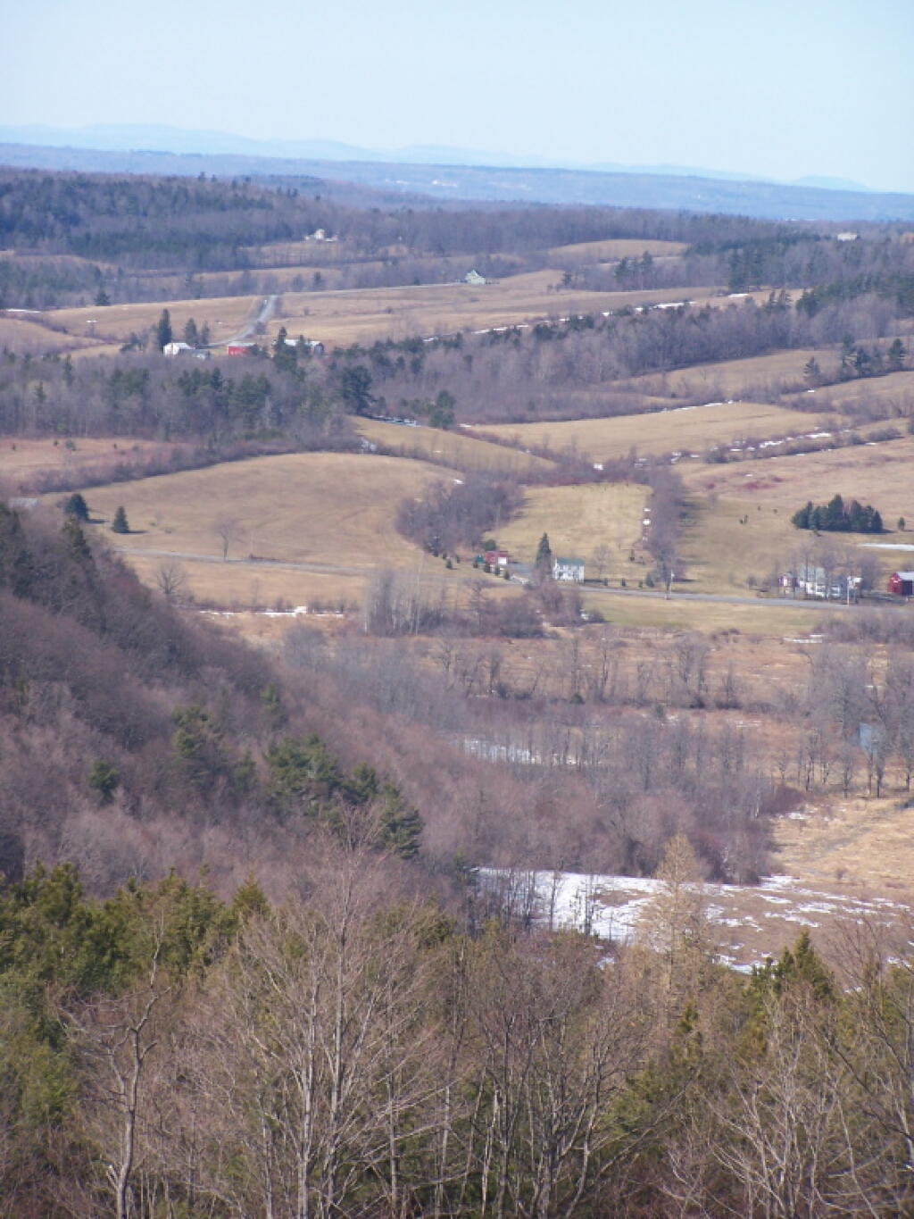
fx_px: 6653
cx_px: 457
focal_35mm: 189
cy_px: 610
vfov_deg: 10.5
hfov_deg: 7.9
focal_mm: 31.3
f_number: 3.2
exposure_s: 1/800
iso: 80
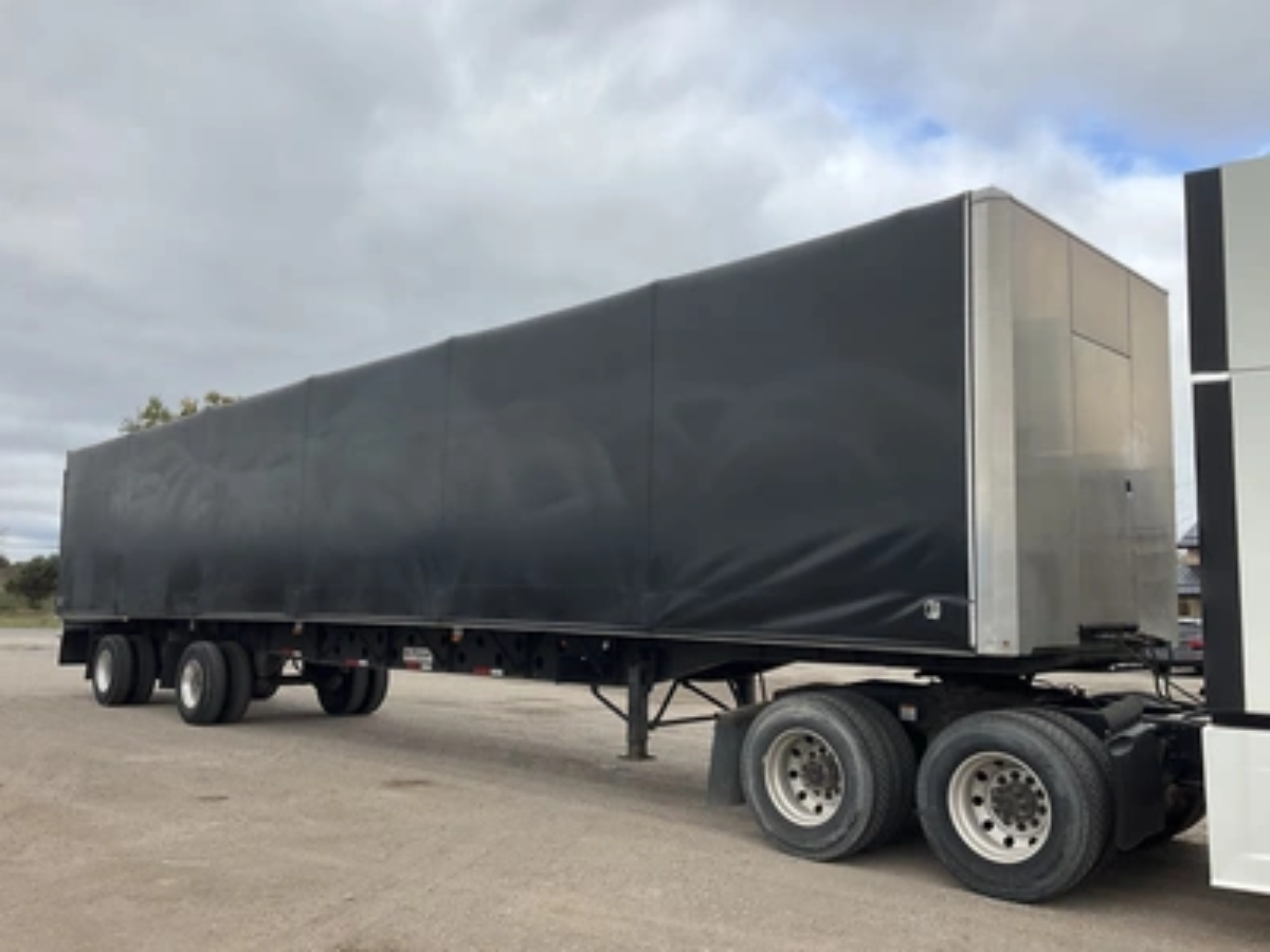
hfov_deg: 61.7
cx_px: 635
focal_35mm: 29
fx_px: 1064
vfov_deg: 48.2
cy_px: 476
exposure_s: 1/1015
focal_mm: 3
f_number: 1.8
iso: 25
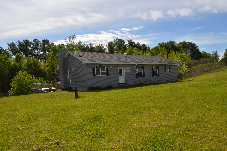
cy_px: 76
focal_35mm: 27
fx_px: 170
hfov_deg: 67.4
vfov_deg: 47.8
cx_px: 114
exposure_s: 1/200
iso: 100
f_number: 11
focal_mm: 18
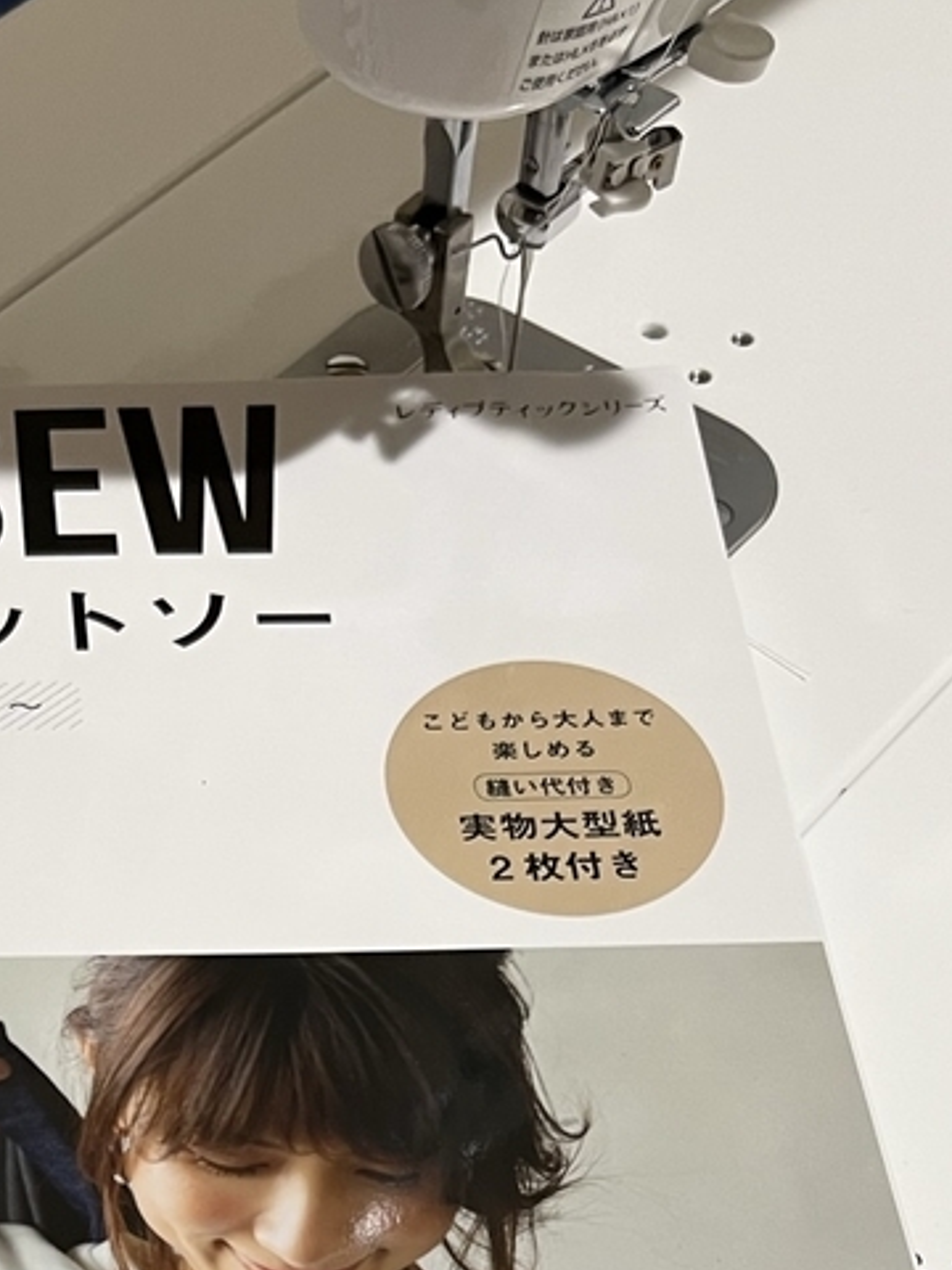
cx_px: 198
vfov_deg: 26.4
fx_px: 2383
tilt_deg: -60.0
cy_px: 1532
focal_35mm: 65
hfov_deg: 22.3
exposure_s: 1/50
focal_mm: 5.1
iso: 100
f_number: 1.6
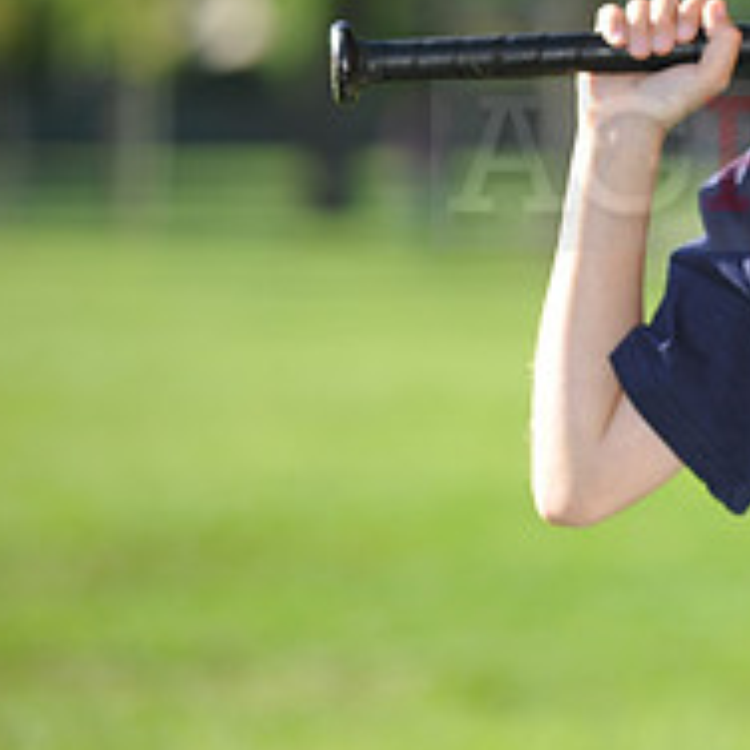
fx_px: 8653
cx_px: 1101
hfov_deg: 4.9
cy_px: 132
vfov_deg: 5.0
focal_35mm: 353
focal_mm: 135
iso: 200
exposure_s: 1/800
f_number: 4
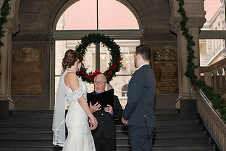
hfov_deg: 30.5
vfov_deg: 20.3
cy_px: 124
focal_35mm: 66
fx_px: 414
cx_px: 108
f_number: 3.5
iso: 1000
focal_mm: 35
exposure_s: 1/200
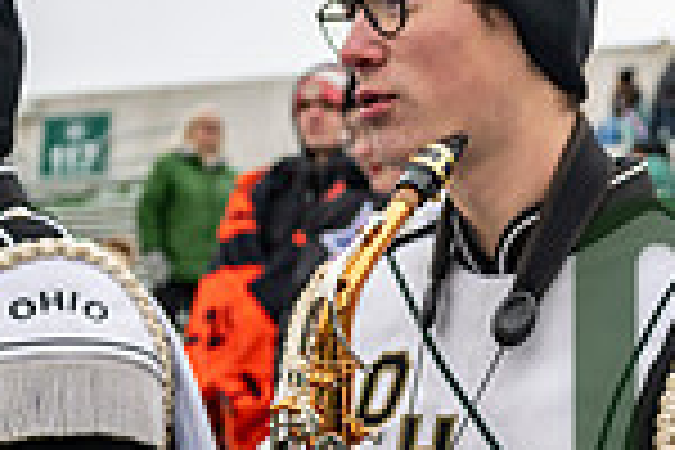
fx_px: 1744
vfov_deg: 14.5
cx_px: 914
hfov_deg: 19.9
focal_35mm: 93
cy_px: 412
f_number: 2.8
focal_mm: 24
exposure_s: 1/500
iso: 160
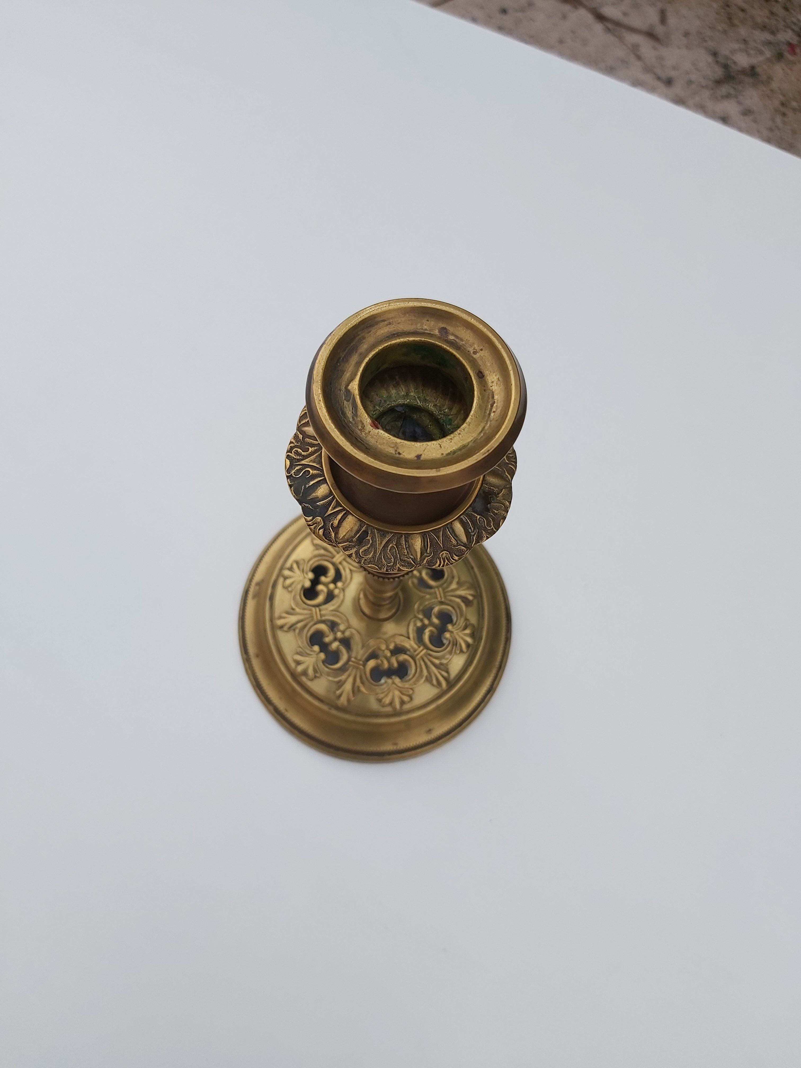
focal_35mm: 26
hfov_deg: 53.1
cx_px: 400
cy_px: 534
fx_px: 802
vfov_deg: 67.3
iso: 64
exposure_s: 1/2445
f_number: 1.7
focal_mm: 3.92
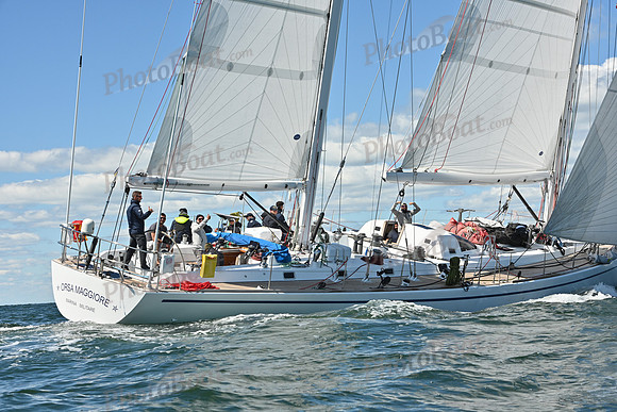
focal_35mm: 70
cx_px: 308
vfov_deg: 19.5
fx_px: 1200
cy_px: 206
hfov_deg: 28.8
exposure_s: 1/800
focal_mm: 70
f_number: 11
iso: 320
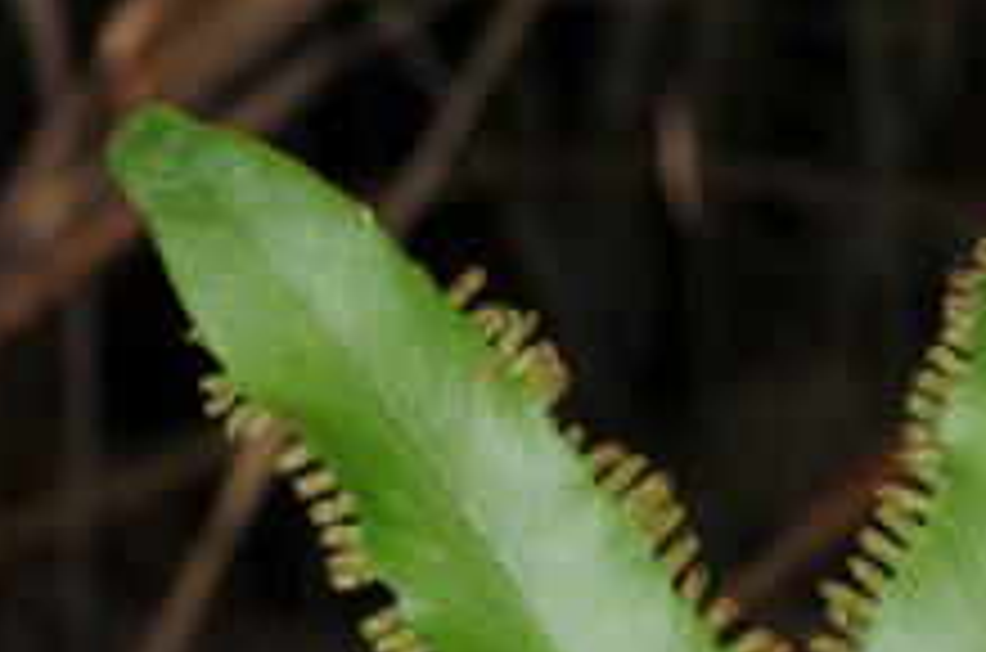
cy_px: 848
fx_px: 6750
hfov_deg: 8.3
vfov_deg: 5.5
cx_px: 864
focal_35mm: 247
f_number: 22
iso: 200
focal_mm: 60
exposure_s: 1/60
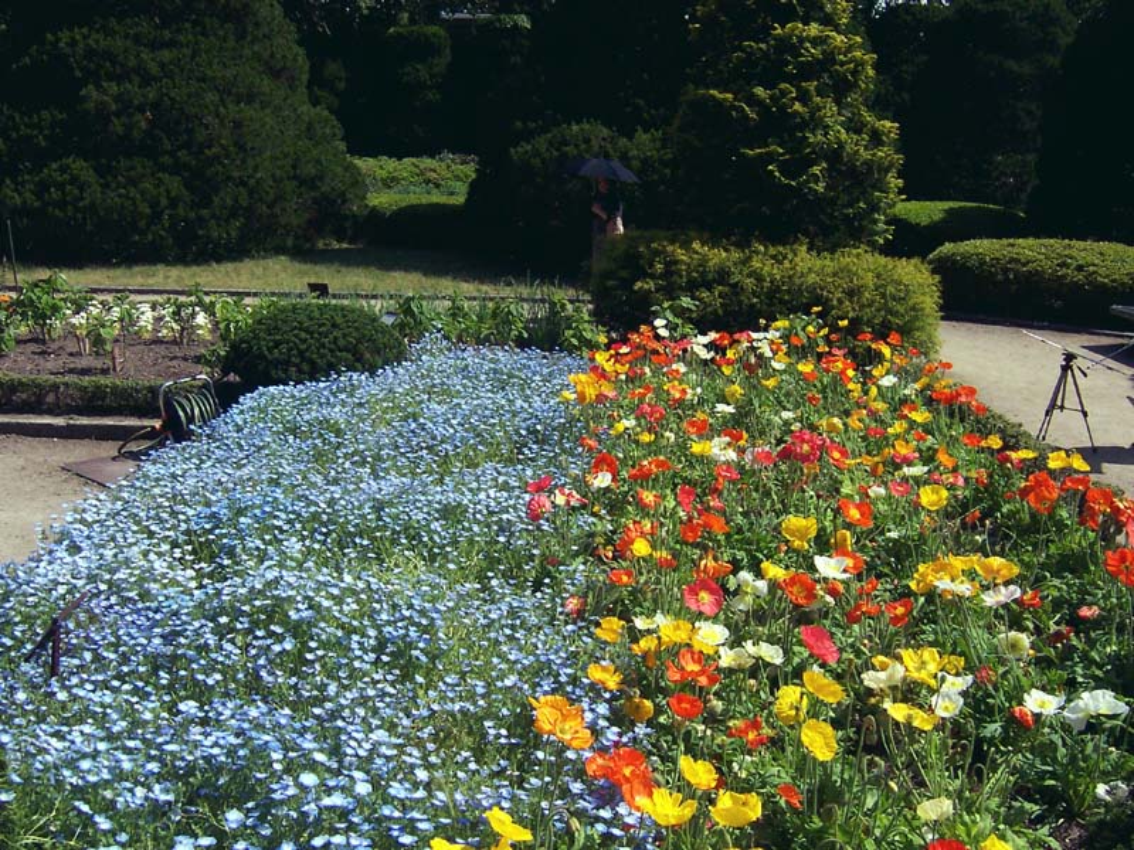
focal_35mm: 36
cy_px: 425
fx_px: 1179
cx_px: 567
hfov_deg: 51.4
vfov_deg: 39.7
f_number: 5.6
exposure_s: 1/750
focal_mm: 5.6
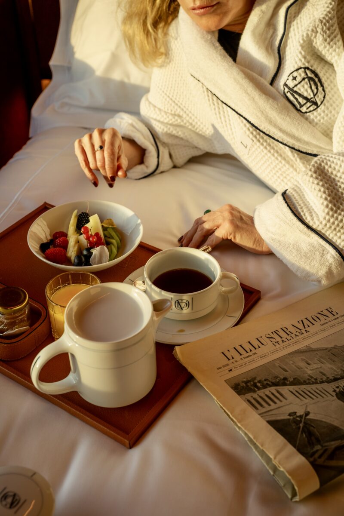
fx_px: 659
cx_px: 172
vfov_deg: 42.7
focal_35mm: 46
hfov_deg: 29.2
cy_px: 258
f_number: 5.6
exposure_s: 1/100
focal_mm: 46
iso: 400
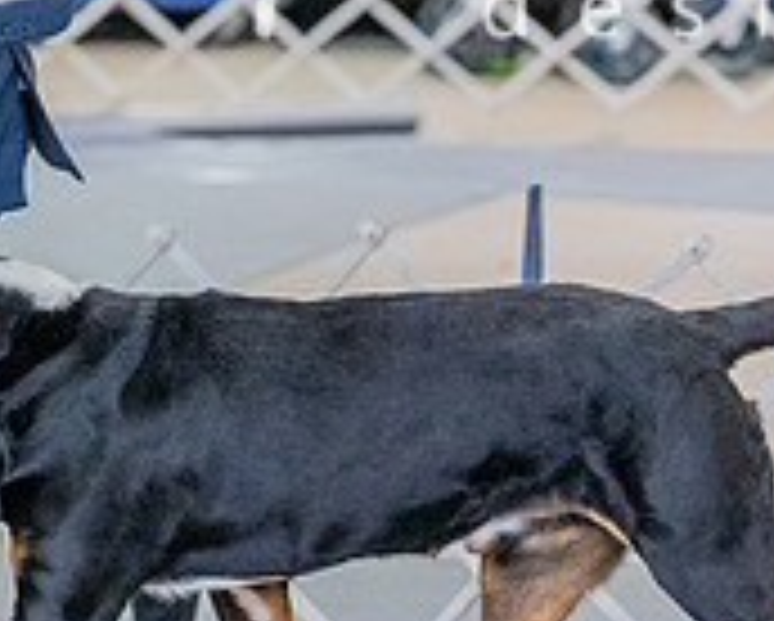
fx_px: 11306
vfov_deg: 3.1
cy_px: 171
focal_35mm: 493
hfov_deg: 3.9
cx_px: 313
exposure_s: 1/400
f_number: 3.5
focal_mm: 134
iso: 6400
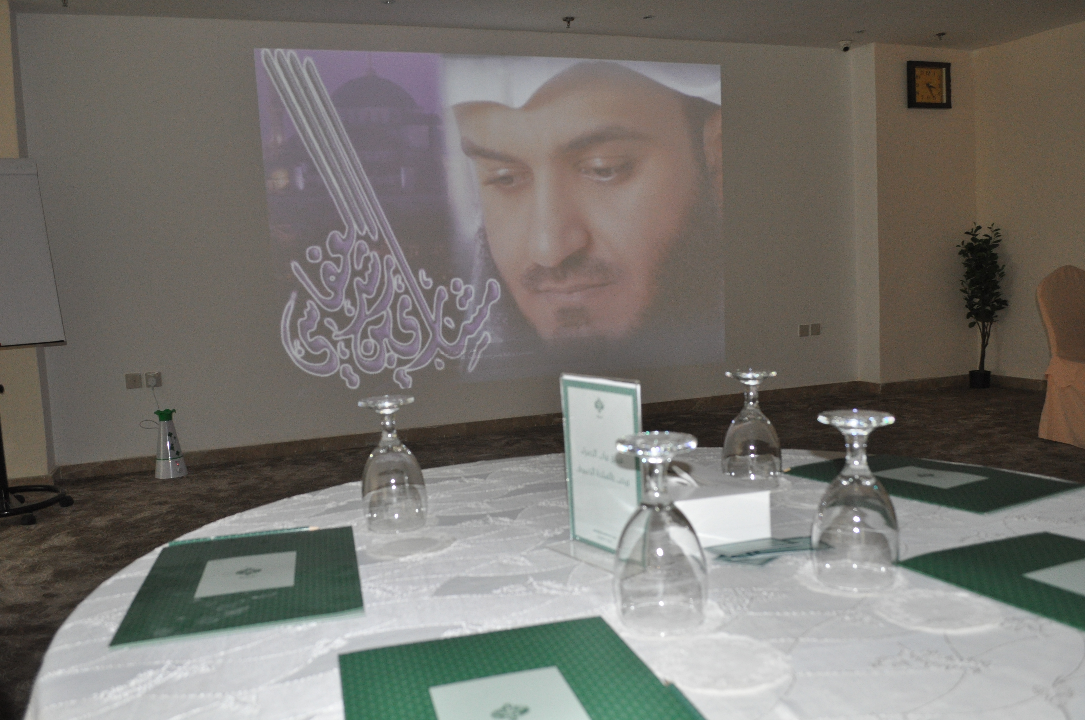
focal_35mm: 33
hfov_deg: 57.3
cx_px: 542
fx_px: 993
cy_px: 360
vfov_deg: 39.9
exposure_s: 1/60
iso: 800
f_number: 3.8
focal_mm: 22
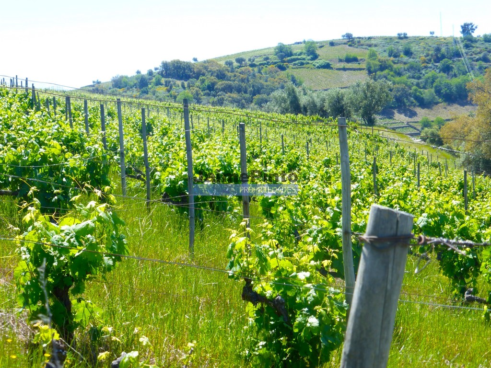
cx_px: 246
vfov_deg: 19.9
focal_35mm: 74
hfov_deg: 26.3
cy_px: 184
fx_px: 1050
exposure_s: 1/250
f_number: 5
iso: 100
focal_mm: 12.5
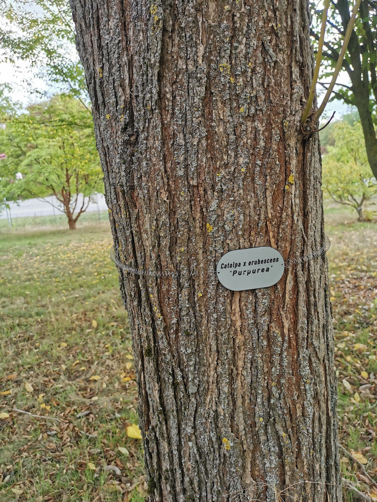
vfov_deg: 65.3
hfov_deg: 51.4
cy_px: 251
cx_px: 188
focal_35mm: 27
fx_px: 392
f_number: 1.8
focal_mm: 5.58
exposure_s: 1/223
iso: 50
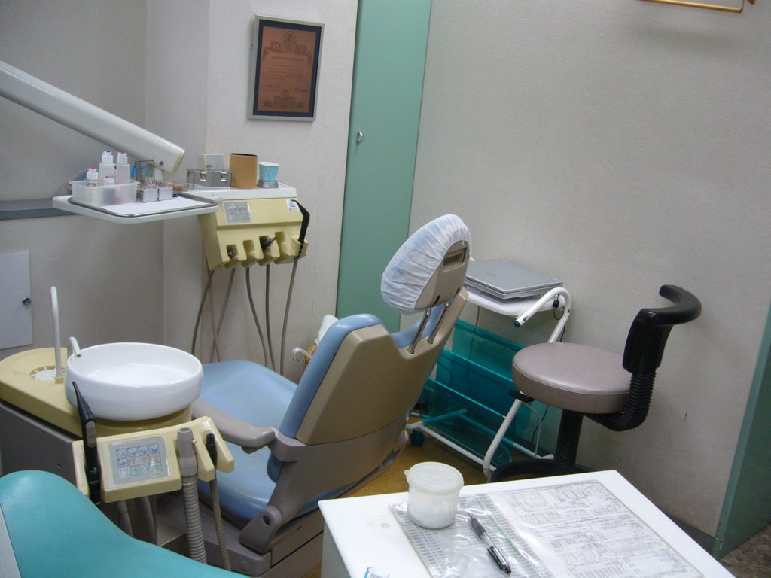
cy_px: 289
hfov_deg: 52.6
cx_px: 386
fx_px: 780
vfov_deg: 40.7
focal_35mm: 35
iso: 100
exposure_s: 1/30
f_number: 2.8
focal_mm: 5.8
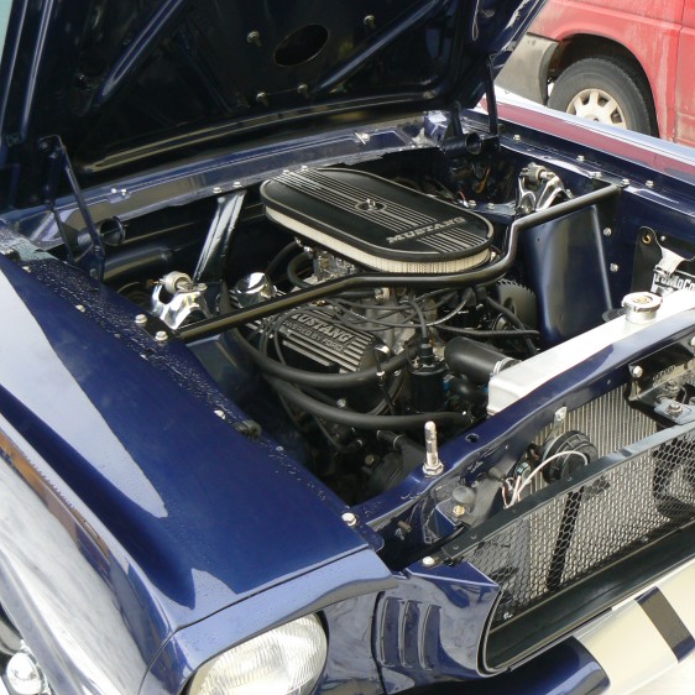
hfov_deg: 38.7
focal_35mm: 43
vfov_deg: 39.2
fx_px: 977
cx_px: 460
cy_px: 349
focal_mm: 6
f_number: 2.8
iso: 80
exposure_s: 1/40
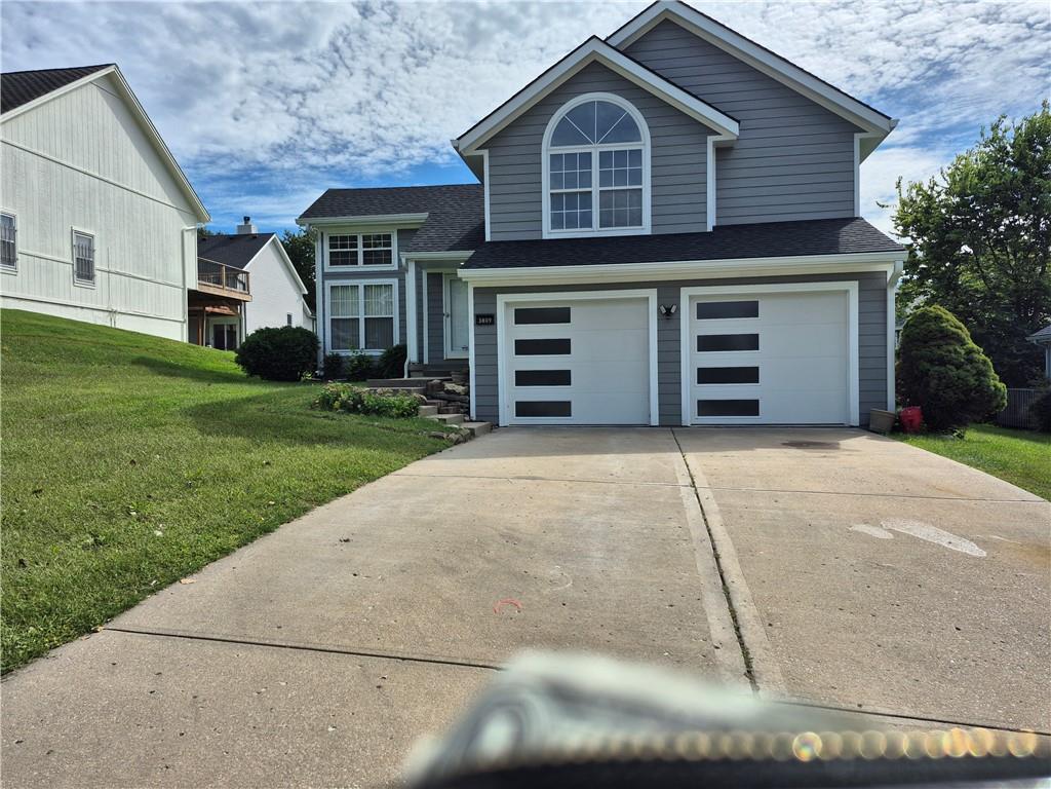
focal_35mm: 23
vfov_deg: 58.9
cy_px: 394
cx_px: 526
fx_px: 698
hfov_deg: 73.9
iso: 25
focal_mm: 5.4
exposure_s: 1/3448
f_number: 1.8
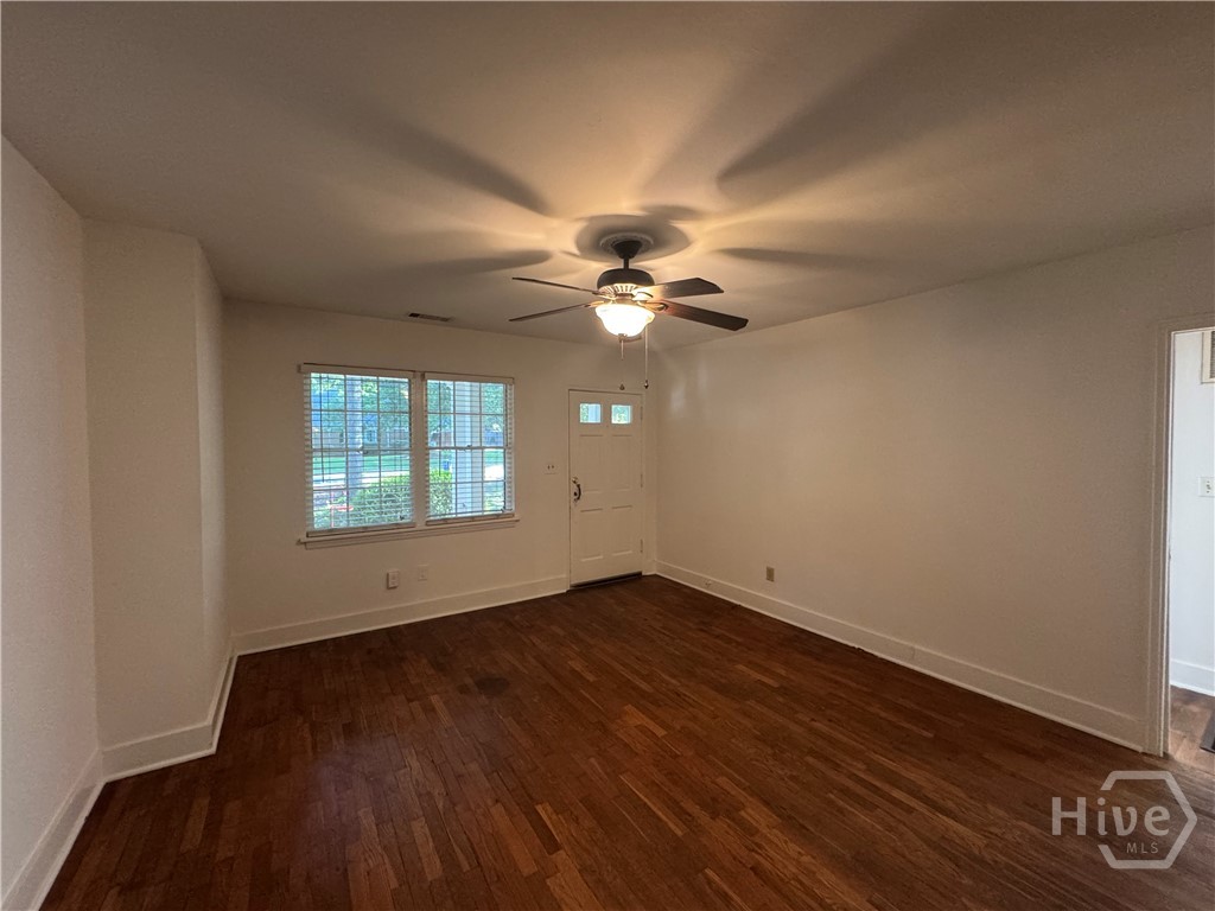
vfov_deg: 85.7
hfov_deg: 102.1
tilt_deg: -2.2
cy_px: 456
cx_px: 608
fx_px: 491
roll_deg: -0.1
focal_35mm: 14
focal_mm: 2.22
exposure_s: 1/60
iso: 500
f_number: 2.2
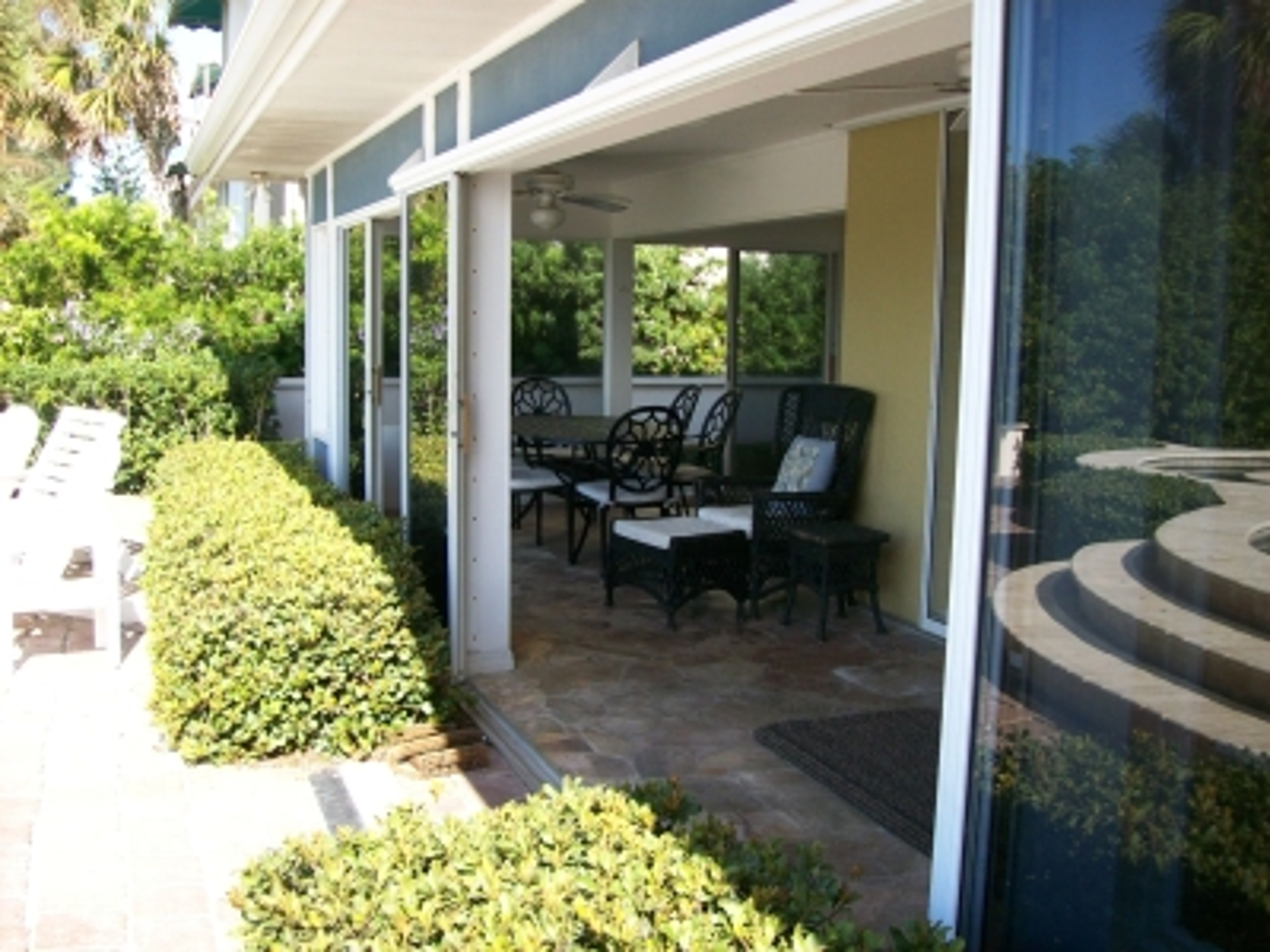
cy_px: 476
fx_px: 1321
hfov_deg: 51.4
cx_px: 635
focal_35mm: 36
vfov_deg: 39.7
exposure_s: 1/343
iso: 80
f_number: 2.7
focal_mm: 6
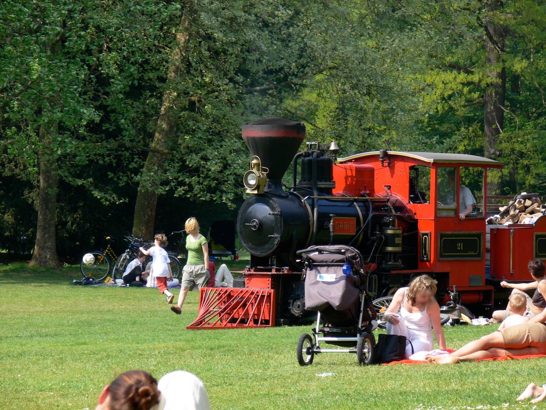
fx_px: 3612
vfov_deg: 6.5
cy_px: 205
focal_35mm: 229
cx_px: 273
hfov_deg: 8.6
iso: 80
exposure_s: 1/160
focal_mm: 48.5
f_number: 5.6
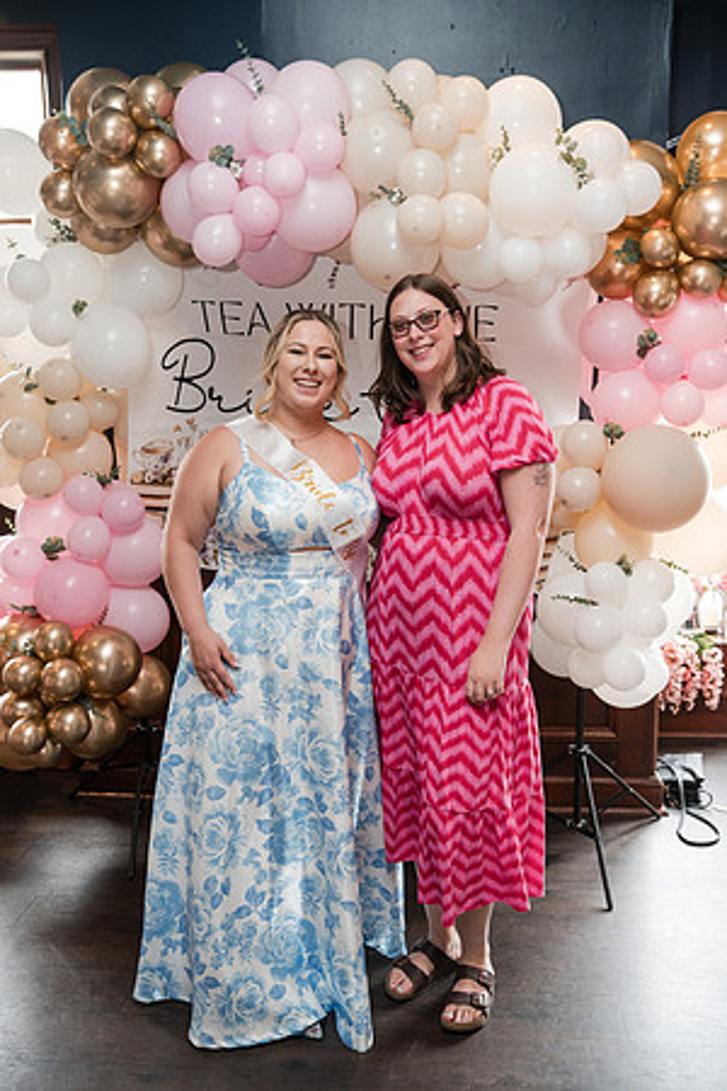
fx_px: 1060
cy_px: 546
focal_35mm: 35
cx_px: 364
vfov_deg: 54.4
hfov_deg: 37.9
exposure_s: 1/250
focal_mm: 35
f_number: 4
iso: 2500
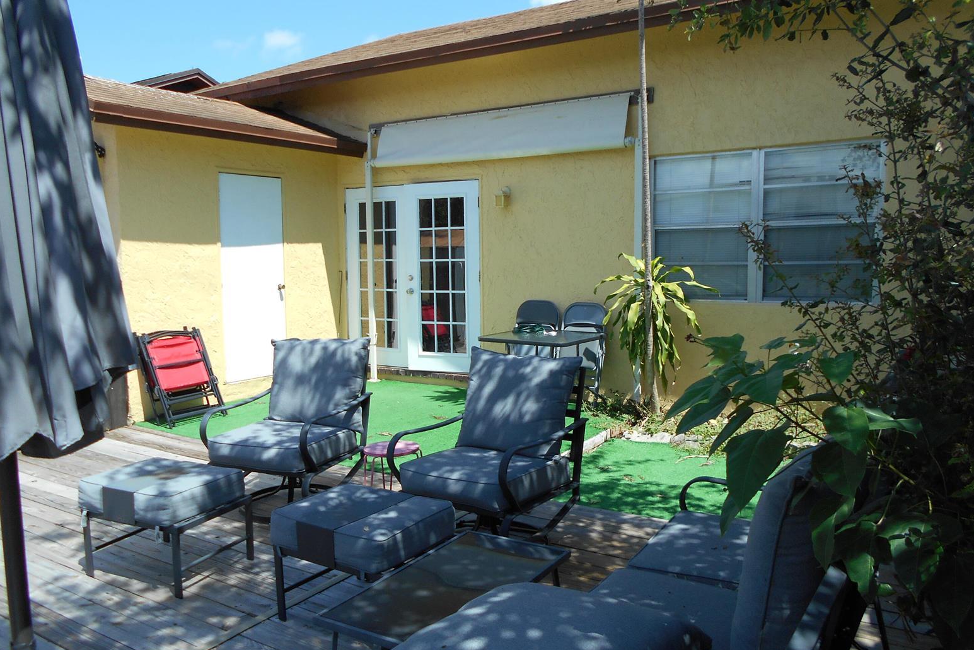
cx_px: 473
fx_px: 757
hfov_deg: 65.5
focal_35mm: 28
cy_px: 338
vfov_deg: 46.4
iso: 80
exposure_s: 1/640
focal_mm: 4.6
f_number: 3.2
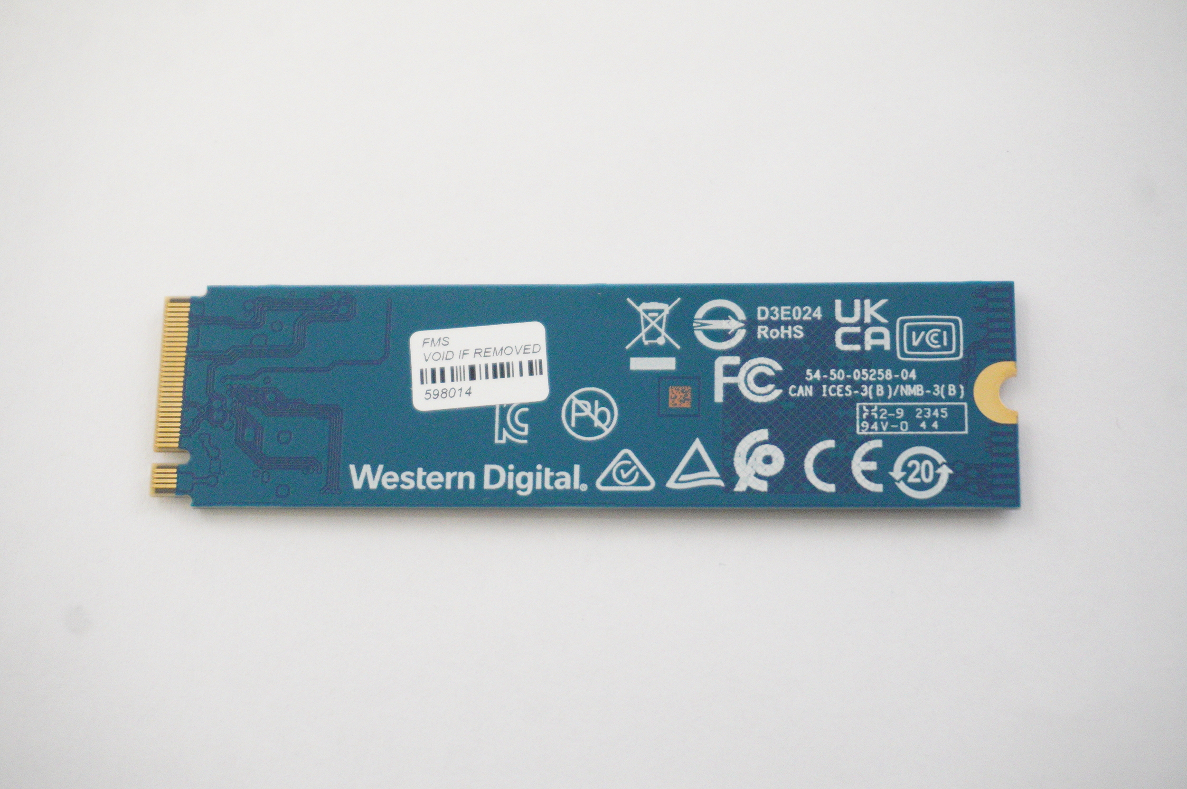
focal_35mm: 72
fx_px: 2372
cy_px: 394
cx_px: 594
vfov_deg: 18.9
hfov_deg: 28.1
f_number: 5.6
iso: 6400
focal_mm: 48
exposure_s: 1/320
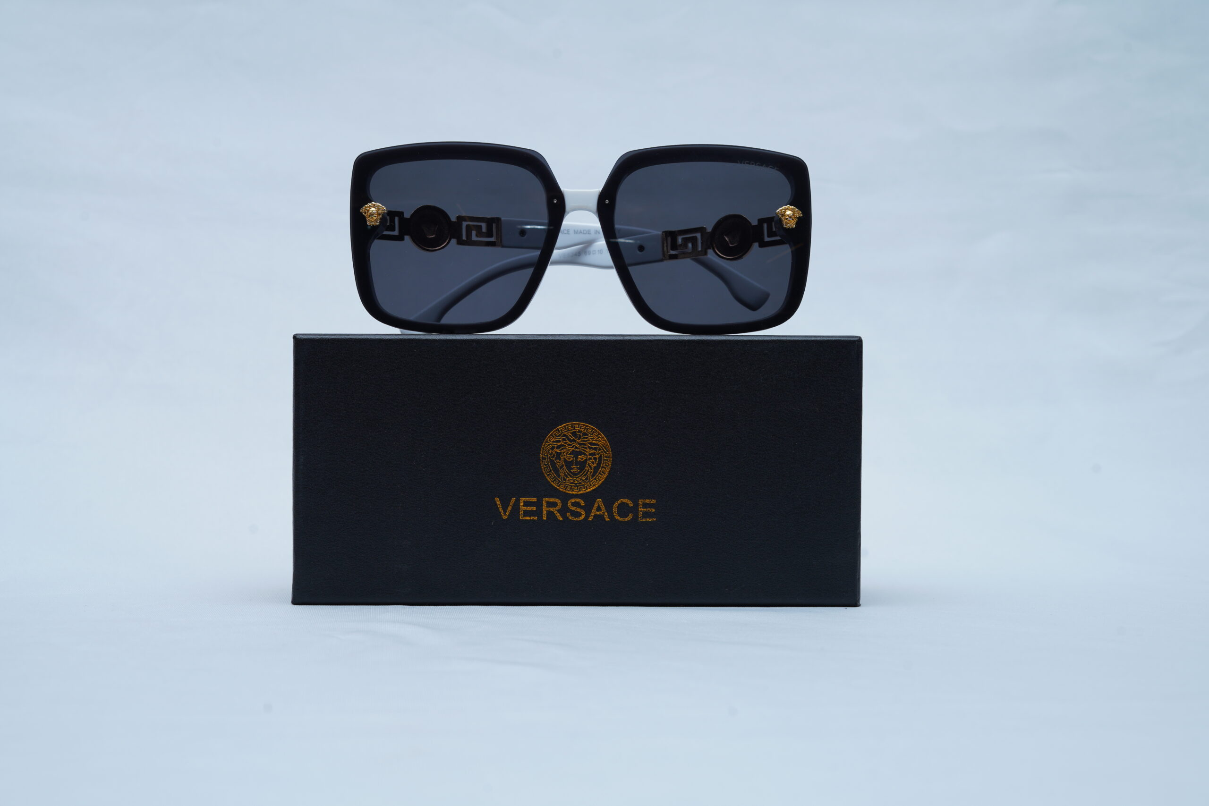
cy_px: 403
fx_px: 1679
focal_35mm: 50
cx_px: 604
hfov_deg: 39.6
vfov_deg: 27.0
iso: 125
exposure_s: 1/160
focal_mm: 50
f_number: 9
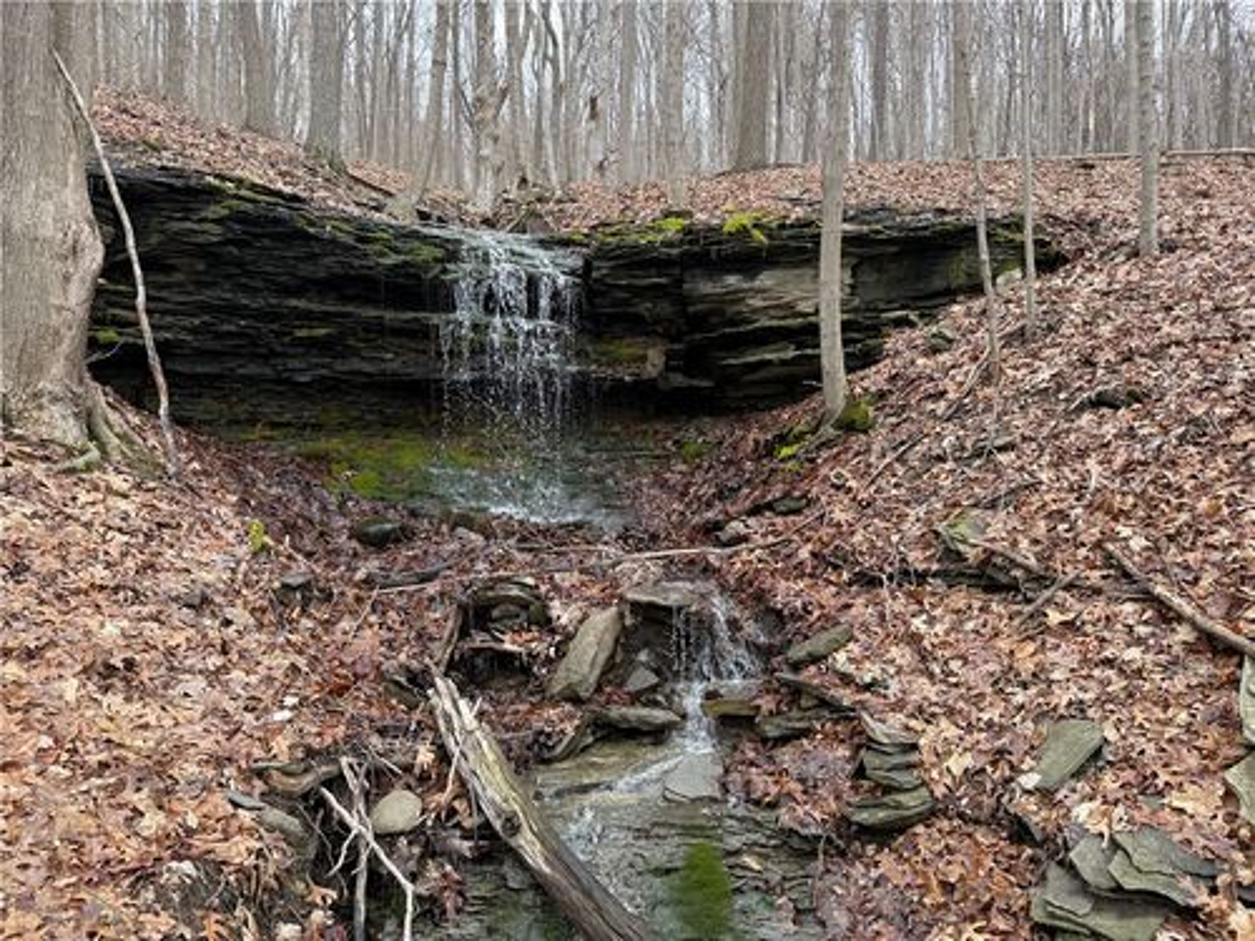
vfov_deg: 56.8
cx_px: 628
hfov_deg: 71.6
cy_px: 470
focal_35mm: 24
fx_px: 870
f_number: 1.78
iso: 80
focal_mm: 6.76
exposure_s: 1/121
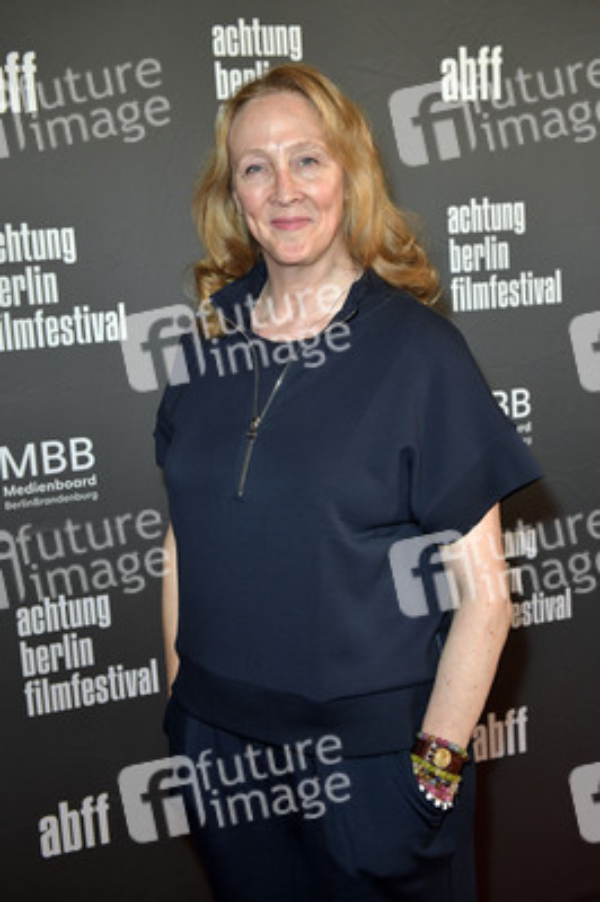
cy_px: 451
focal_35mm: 45
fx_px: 1127
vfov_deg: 43.6
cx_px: 300
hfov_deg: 29.8
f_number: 5.6
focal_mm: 45
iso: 2000
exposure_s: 1/250
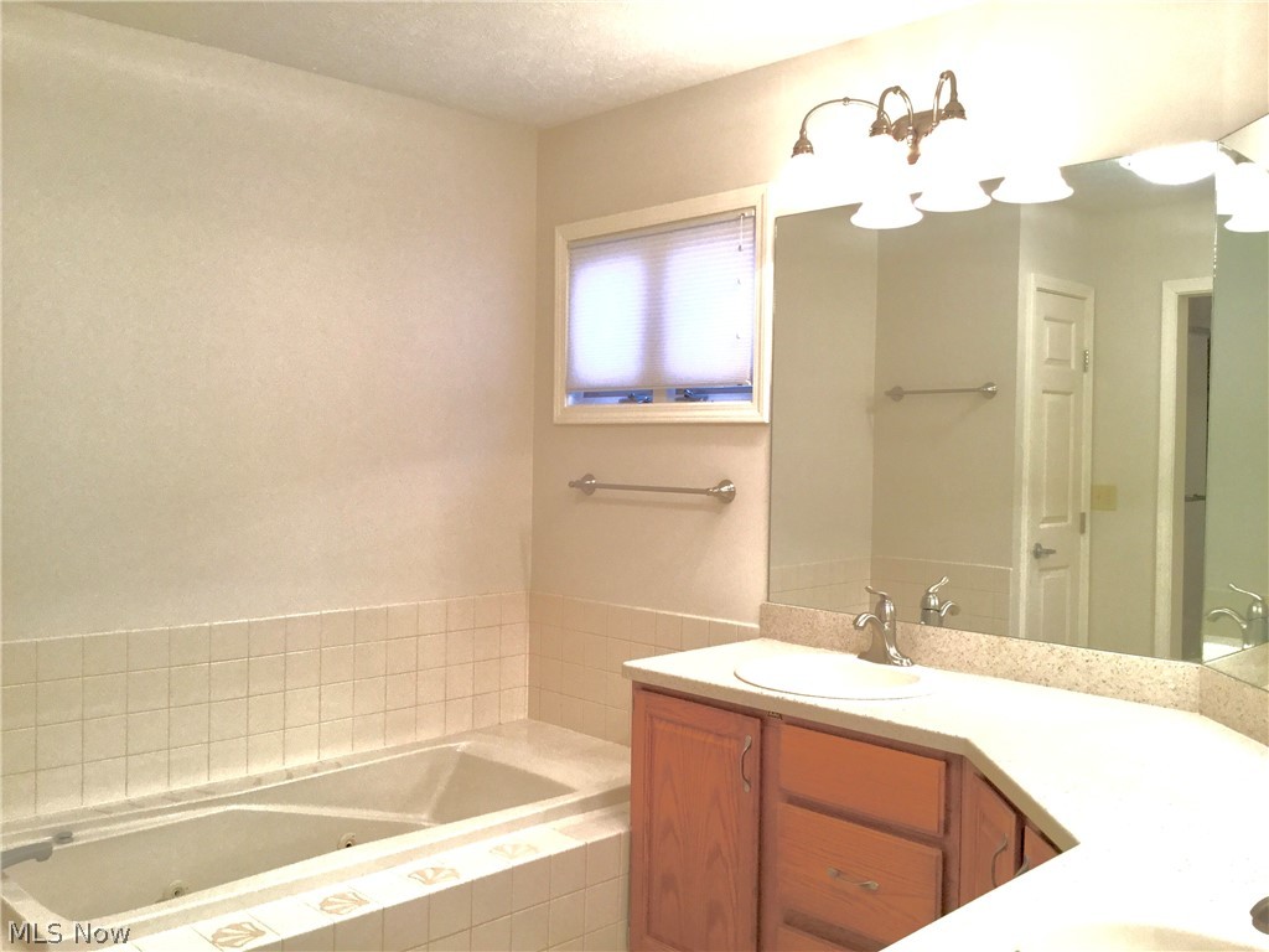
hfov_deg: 58.4
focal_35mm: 31
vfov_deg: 45.4
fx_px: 1136
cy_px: 476
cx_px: 634
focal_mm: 3.3
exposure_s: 1/30
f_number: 2.4
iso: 50
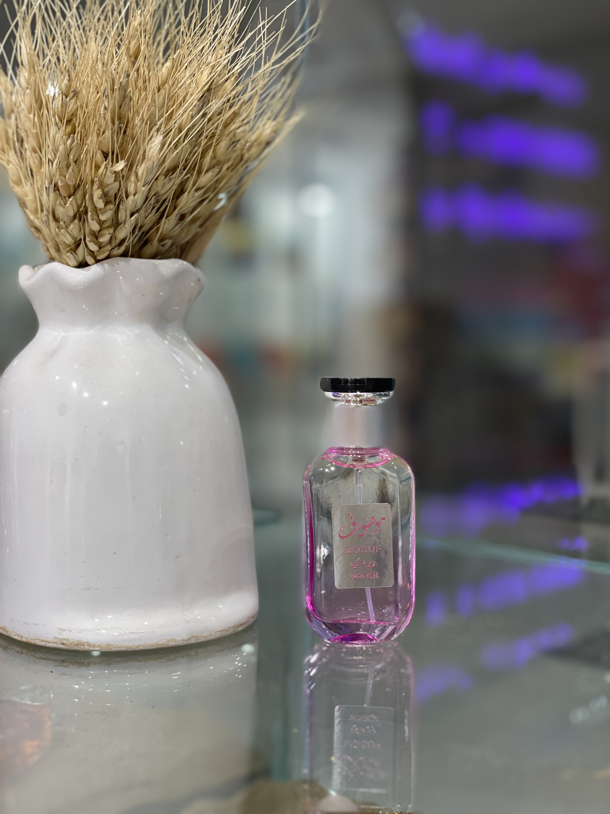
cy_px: 407
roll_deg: +0.0
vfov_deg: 36.8
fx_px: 1222
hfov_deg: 28.0
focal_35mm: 52
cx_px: 305
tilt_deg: -3.1
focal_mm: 6
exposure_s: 1/100
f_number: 2
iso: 125
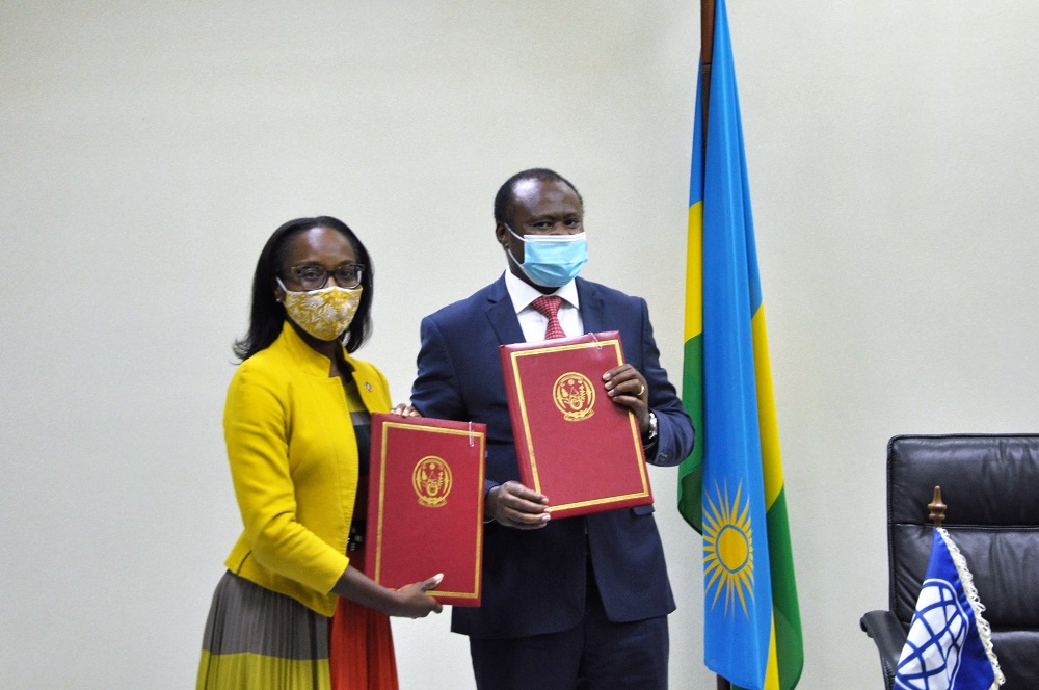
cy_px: 345
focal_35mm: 60
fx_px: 1729
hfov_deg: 33.4
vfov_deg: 22.6
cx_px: 520
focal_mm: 40
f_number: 4.5
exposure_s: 1/50
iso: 800
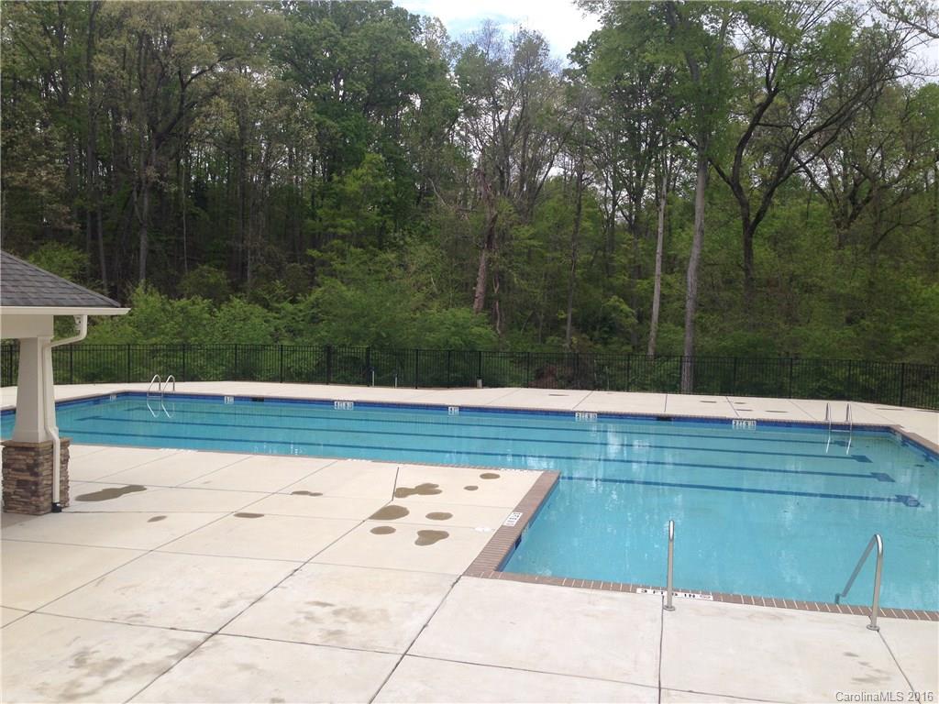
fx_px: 895
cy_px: 352
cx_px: 470
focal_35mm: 33
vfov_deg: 42.9
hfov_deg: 55.4
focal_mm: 4.12
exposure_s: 1/935
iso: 50
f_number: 2.4
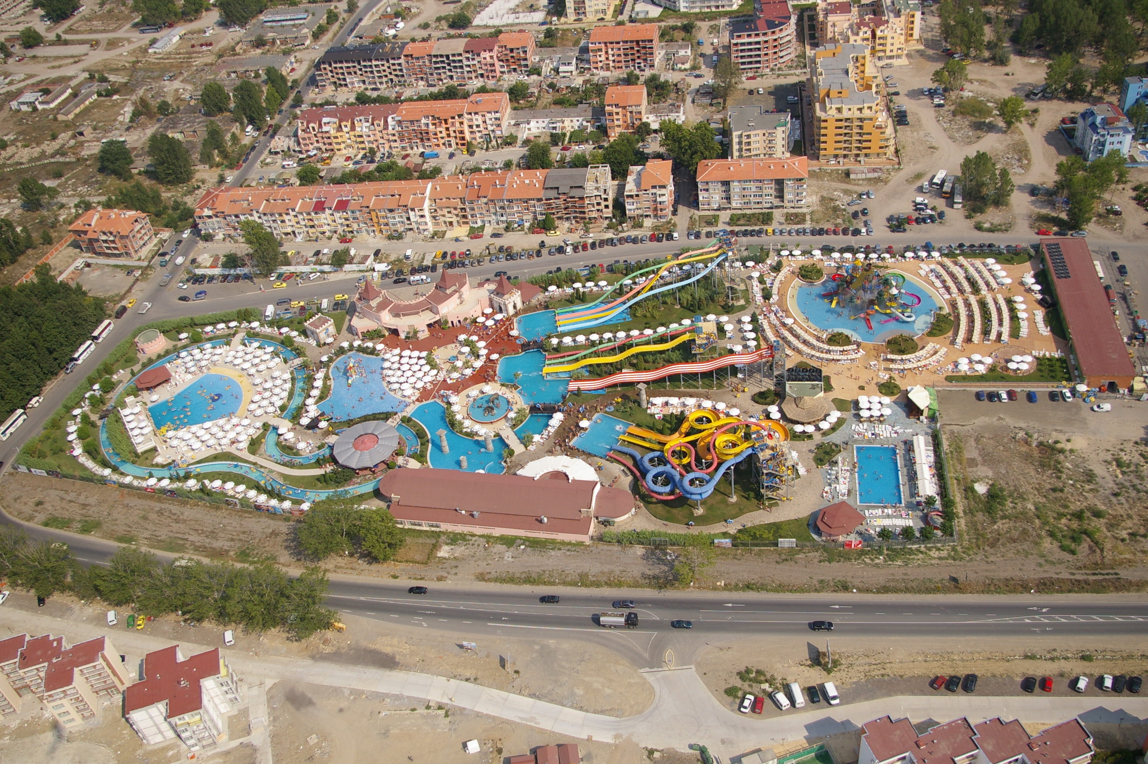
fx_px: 1004
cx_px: 574
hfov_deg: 59.5
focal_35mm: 32
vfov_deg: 41.6
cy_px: 382
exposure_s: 1/1500
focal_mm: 21
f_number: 4.5
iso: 200
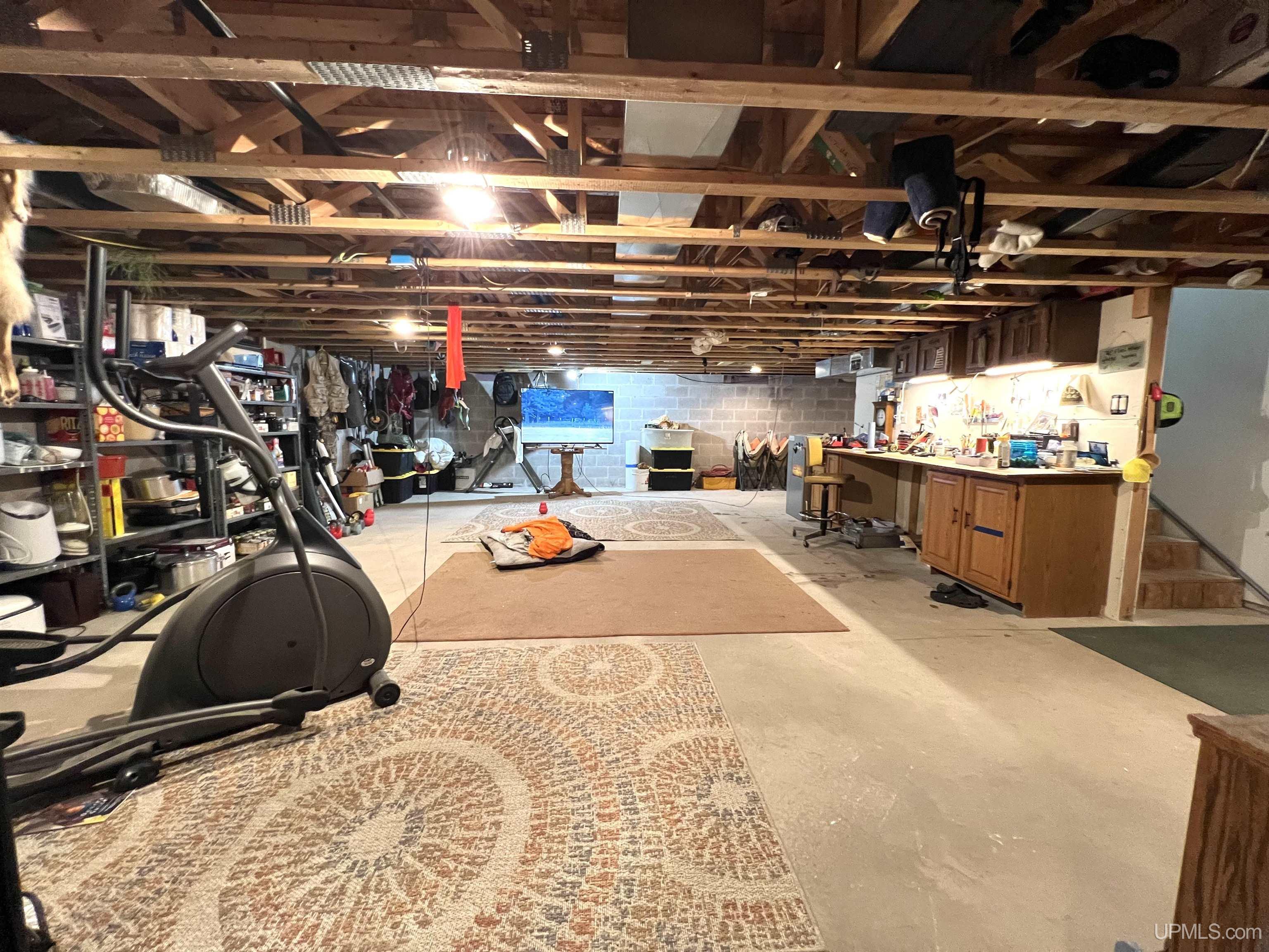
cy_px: 476
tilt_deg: -7.0
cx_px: 634
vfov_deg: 89.9
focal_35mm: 13
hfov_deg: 106.2
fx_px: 477
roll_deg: -0.6
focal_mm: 1.57
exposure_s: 1/60
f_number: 1.8
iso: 640
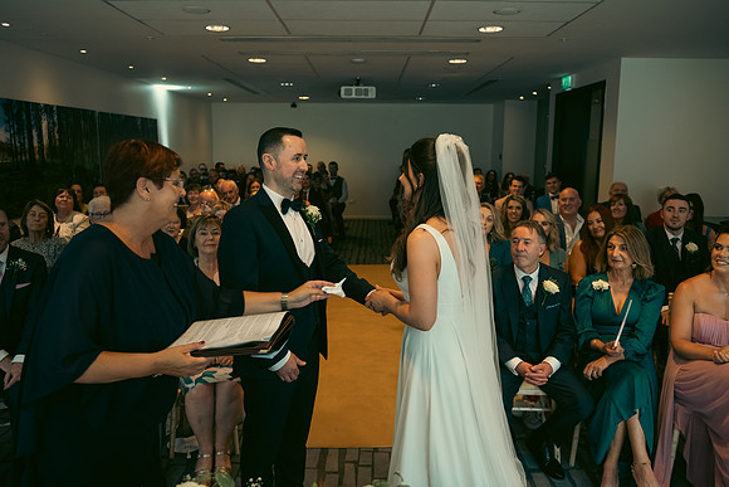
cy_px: 244
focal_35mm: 27
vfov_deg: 47.6
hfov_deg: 66.9
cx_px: 364
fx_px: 552
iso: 1000
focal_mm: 27
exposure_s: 1/160
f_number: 3.5
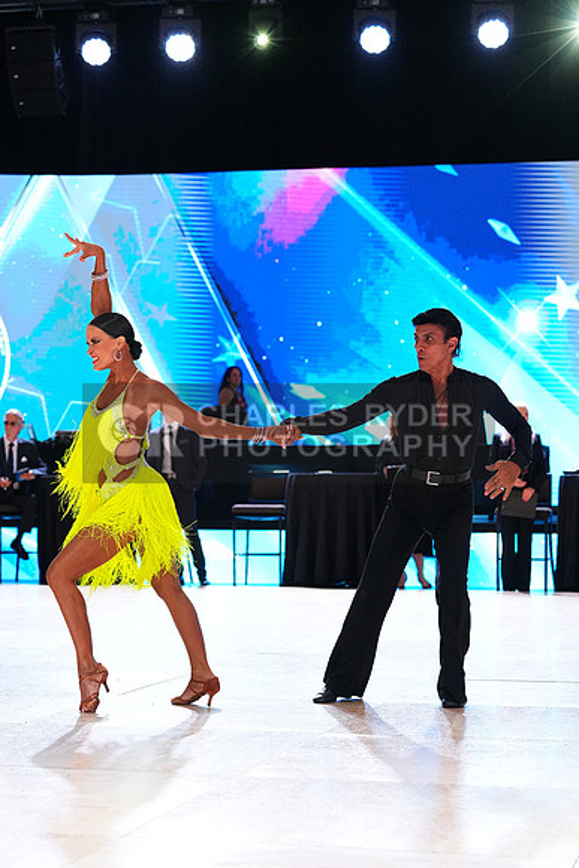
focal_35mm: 81
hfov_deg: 16.9
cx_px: 290
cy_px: 434
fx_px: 1953
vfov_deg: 25.1
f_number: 4
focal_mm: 81
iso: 4000
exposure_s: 1/400
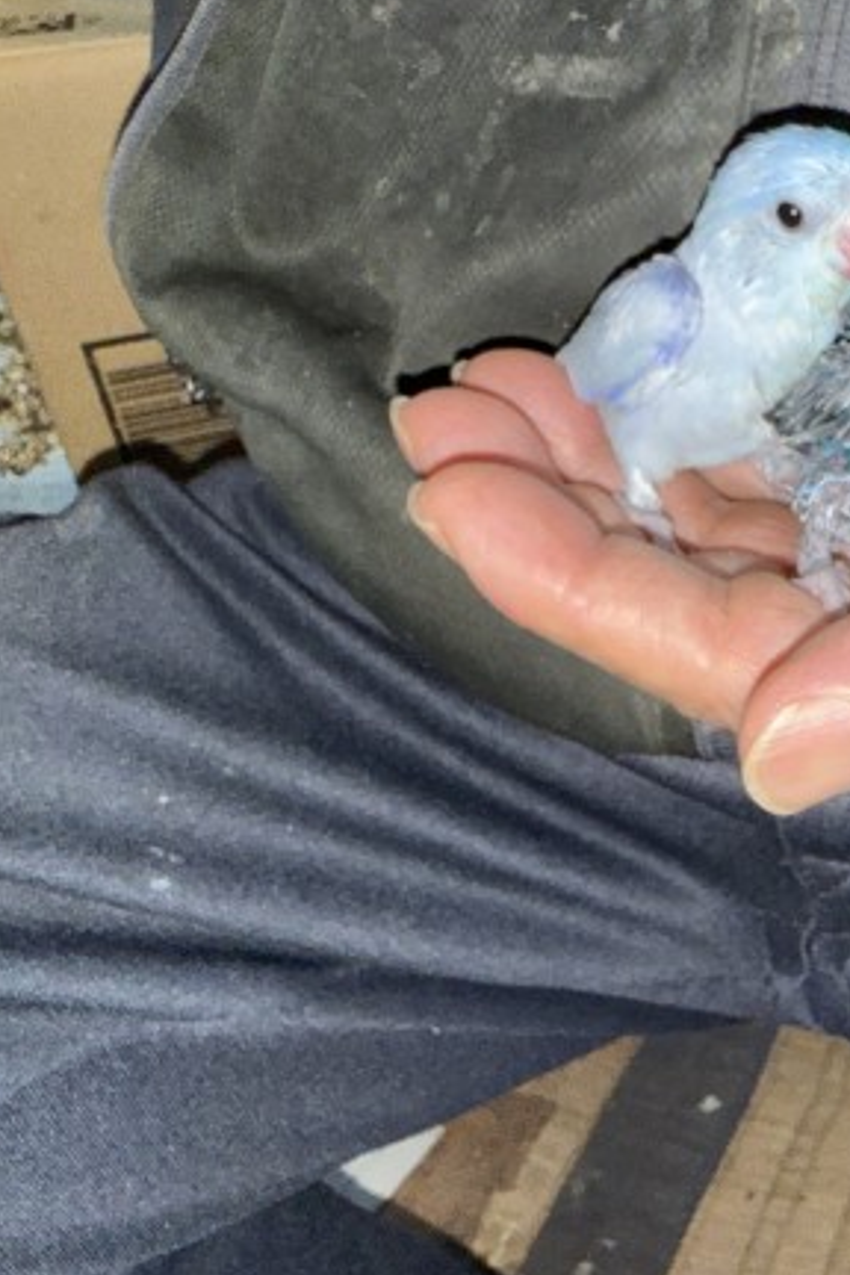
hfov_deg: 32.0
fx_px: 1310
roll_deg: +0.7
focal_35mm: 37
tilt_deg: -32.4
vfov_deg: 51.8
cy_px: 578
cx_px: 918
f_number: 2.2
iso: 80
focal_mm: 2.22
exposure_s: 1/119
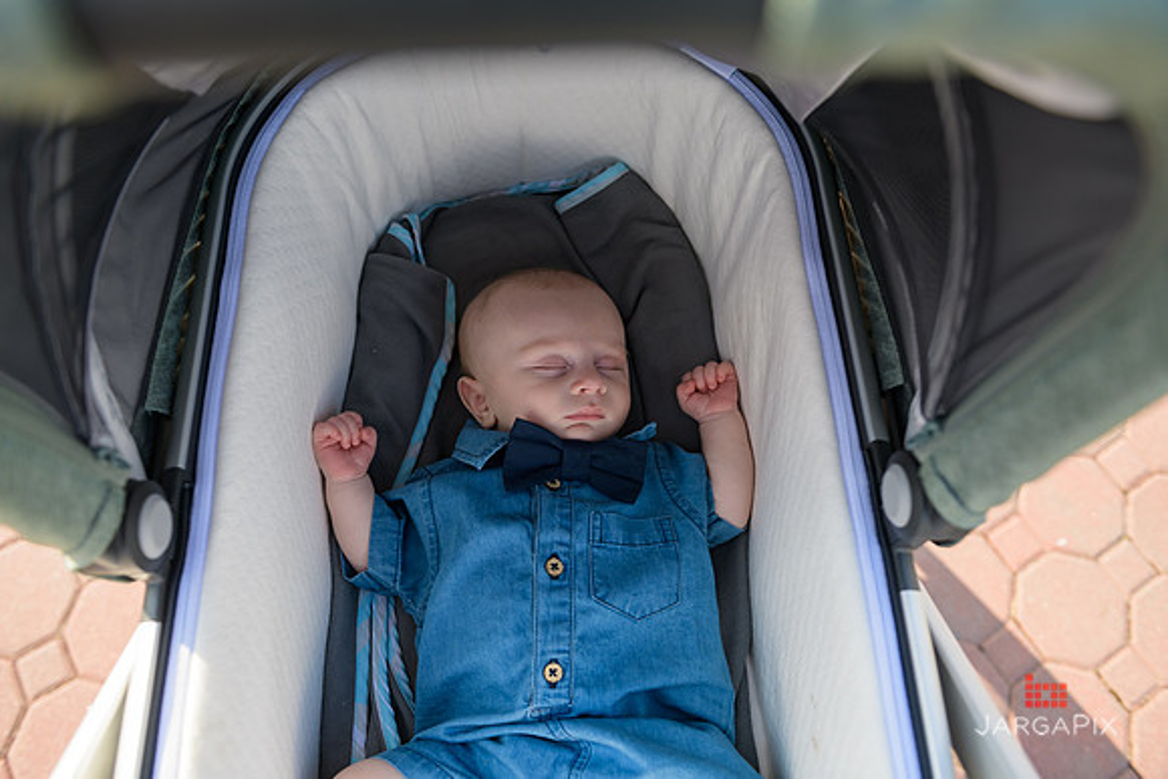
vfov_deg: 48.0
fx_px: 876
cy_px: 390
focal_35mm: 27
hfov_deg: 67.4
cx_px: 584
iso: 200
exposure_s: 1/800
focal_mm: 27
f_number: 3.2
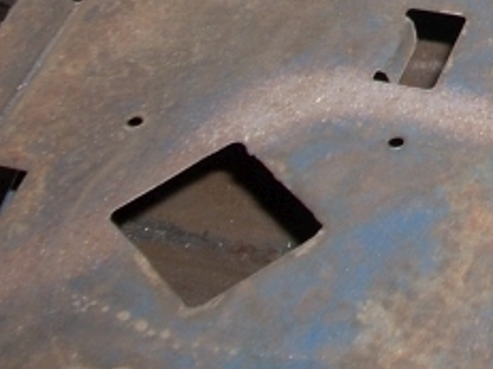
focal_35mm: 120
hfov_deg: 15.7
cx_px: 625
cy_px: -216
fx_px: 1708
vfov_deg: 11.7
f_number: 2.8
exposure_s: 1/60
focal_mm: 6.2
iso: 64
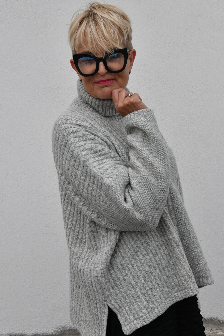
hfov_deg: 14.9
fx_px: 858
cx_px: 112
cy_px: 172
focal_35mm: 92
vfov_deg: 22.1
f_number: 13
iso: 1600
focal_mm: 70
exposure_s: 1/750
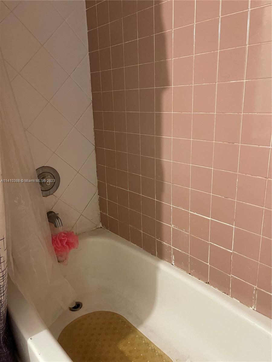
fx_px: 272
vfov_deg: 67.3
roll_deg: +2.4
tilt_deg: -13.5
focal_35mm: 26
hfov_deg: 53.1
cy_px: 181
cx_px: 136
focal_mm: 5.1
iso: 400
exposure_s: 1/60
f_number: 1.6
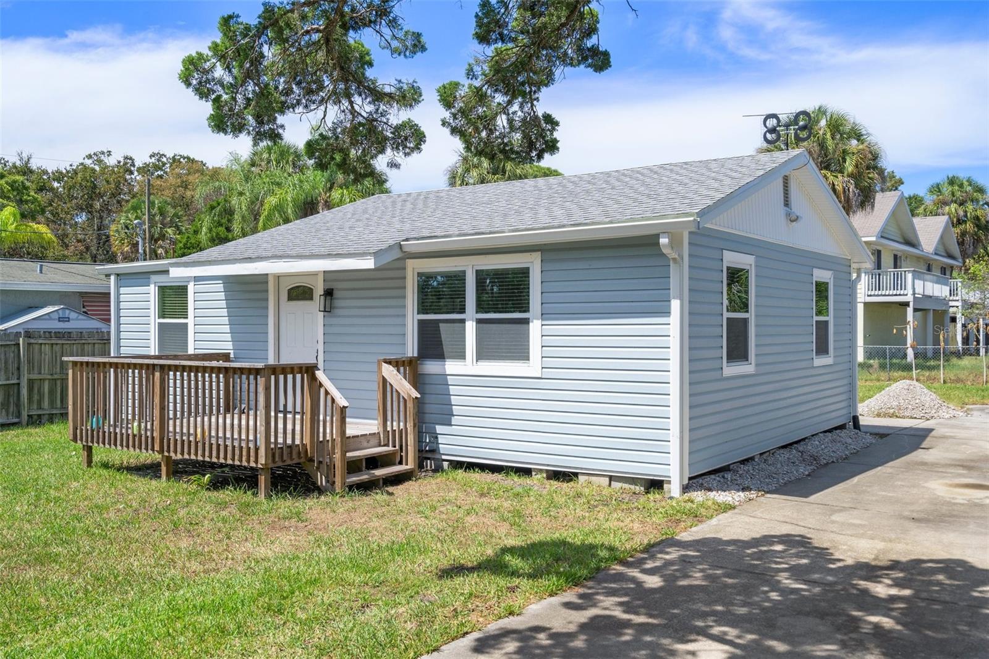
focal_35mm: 32
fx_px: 879
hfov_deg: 58.7
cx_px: 494
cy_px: 330
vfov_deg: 41.1
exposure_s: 1/800
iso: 320
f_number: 8
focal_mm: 32
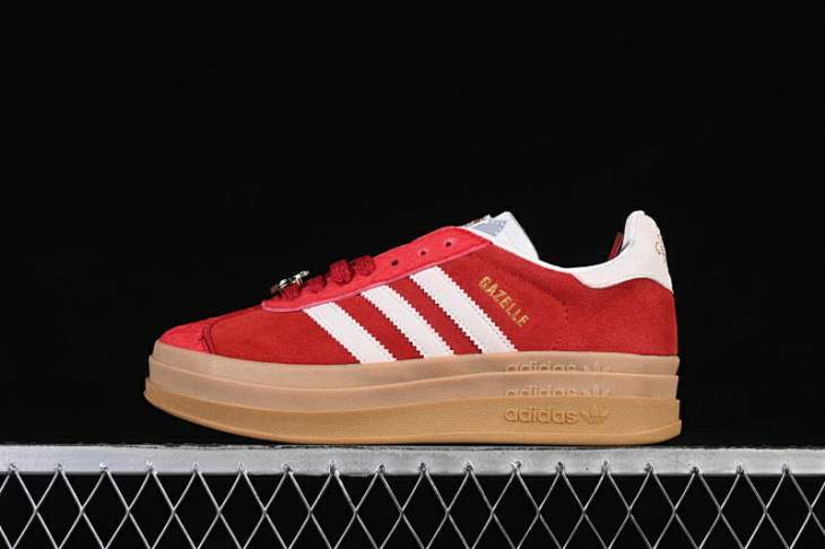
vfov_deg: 18.2
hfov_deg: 27.0
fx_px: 1718
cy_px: 274
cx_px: 412
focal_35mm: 75
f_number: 8
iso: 160
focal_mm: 50
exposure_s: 1/80
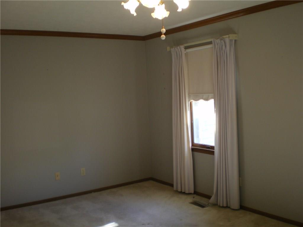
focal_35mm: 38
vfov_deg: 37.7
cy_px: 114
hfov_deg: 49.0
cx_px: 152
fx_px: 333
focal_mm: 6.3
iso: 125
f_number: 3.1
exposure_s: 1/30
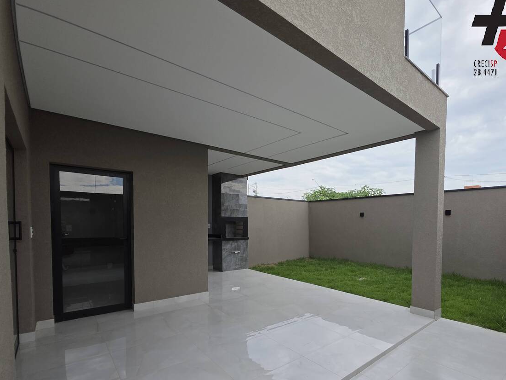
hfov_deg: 89.7
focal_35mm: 17
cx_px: 307
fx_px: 249
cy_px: 238
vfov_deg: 73.4
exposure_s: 1/1170
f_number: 1.9
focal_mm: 2.2
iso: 40
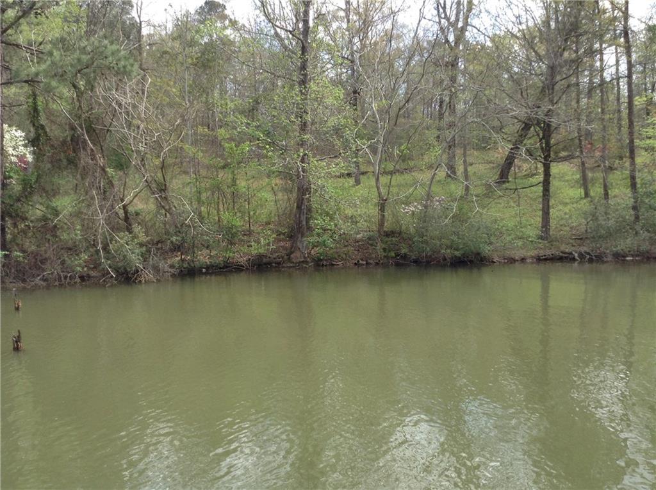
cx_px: 328
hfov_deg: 55.4
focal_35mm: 33
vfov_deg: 42.8
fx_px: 624
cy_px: 245
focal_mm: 3.3
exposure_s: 1/345
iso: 32
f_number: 2.4
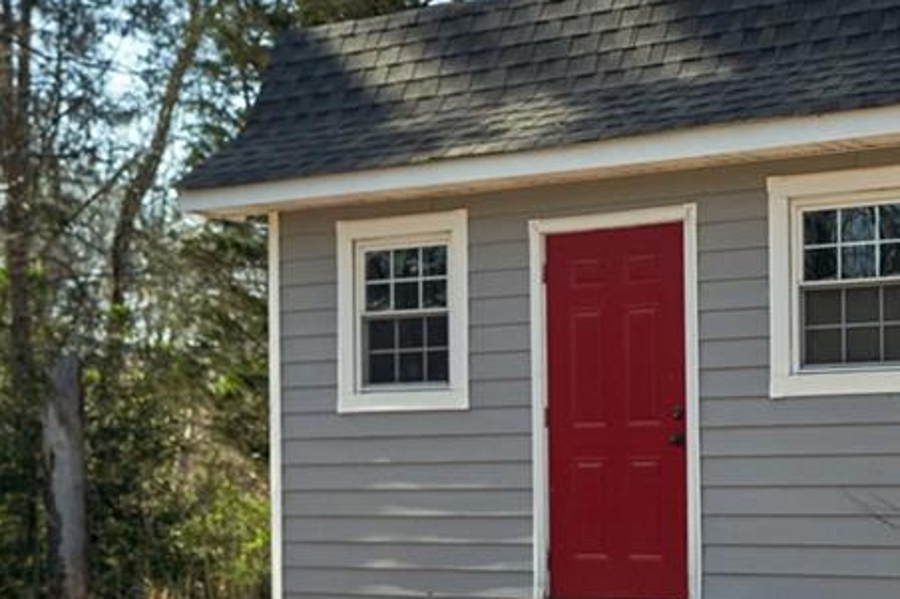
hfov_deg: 25.7
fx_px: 1924
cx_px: 757
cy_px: 437
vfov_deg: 17.6
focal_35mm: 77
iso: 1600
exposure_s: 1/160
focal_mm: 34
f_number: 4.5
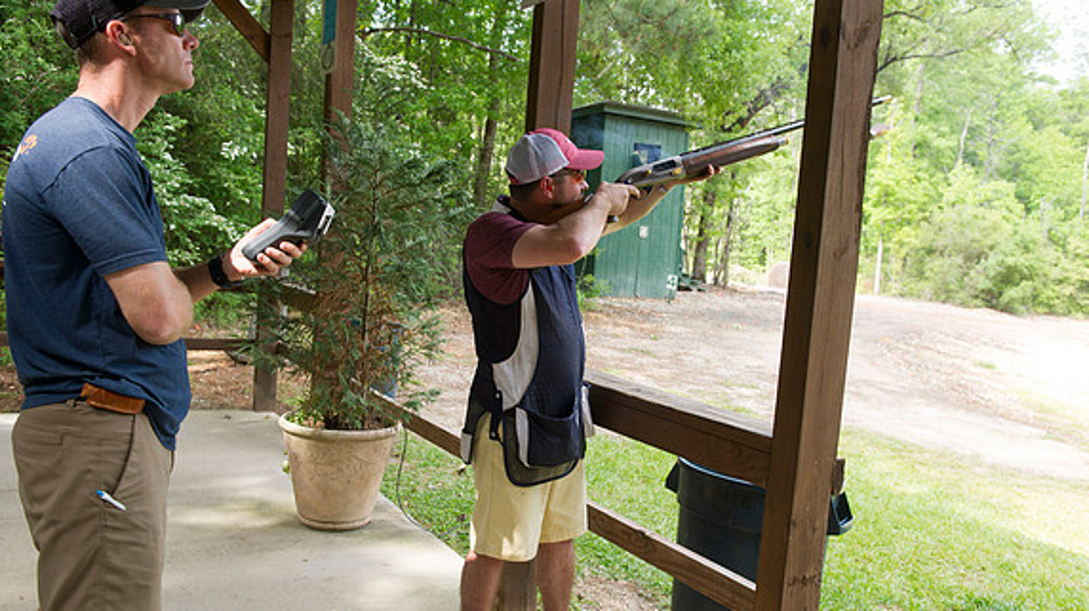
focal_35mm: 34
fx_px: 981
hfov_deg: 58.1
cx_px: 543
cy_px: 303
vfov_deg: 34.6
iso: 200
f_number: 5.6
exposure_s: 1/100
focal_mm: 32
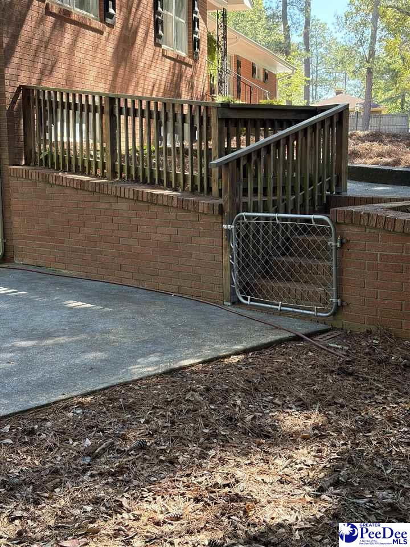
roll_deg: +1.9
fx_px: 821
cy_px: 274
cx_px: 205
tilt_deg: -5.3
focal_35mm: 52
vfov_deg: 36.8
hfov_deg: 28.0
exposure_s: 1/214
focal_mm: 5.96
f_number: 1.6
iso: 100
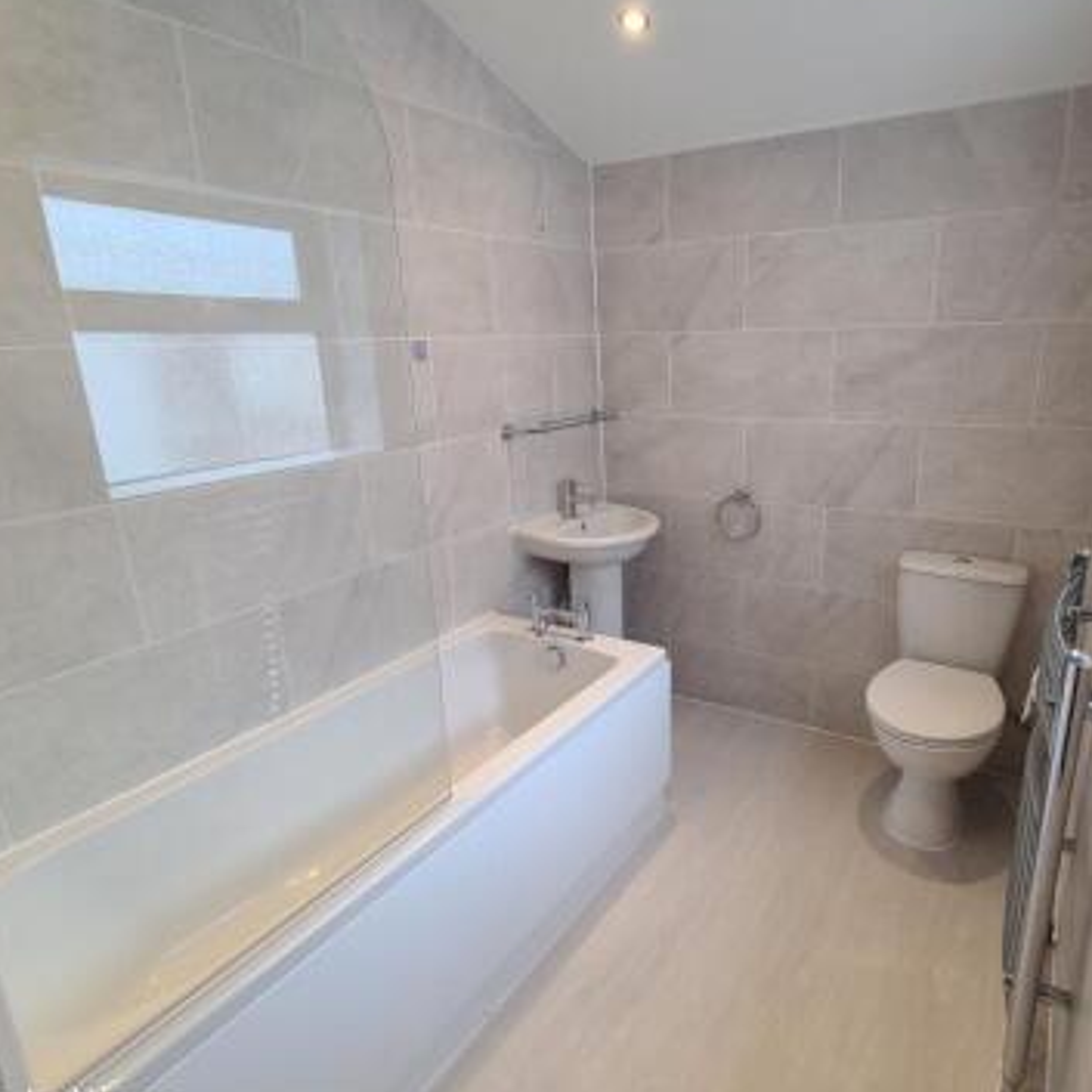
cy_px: 537
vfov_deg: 77.7
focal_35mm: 19
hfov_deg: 77.3
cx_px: 617
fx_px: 678
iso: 100
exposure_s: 1/100
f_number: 2.2
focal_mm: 2.2
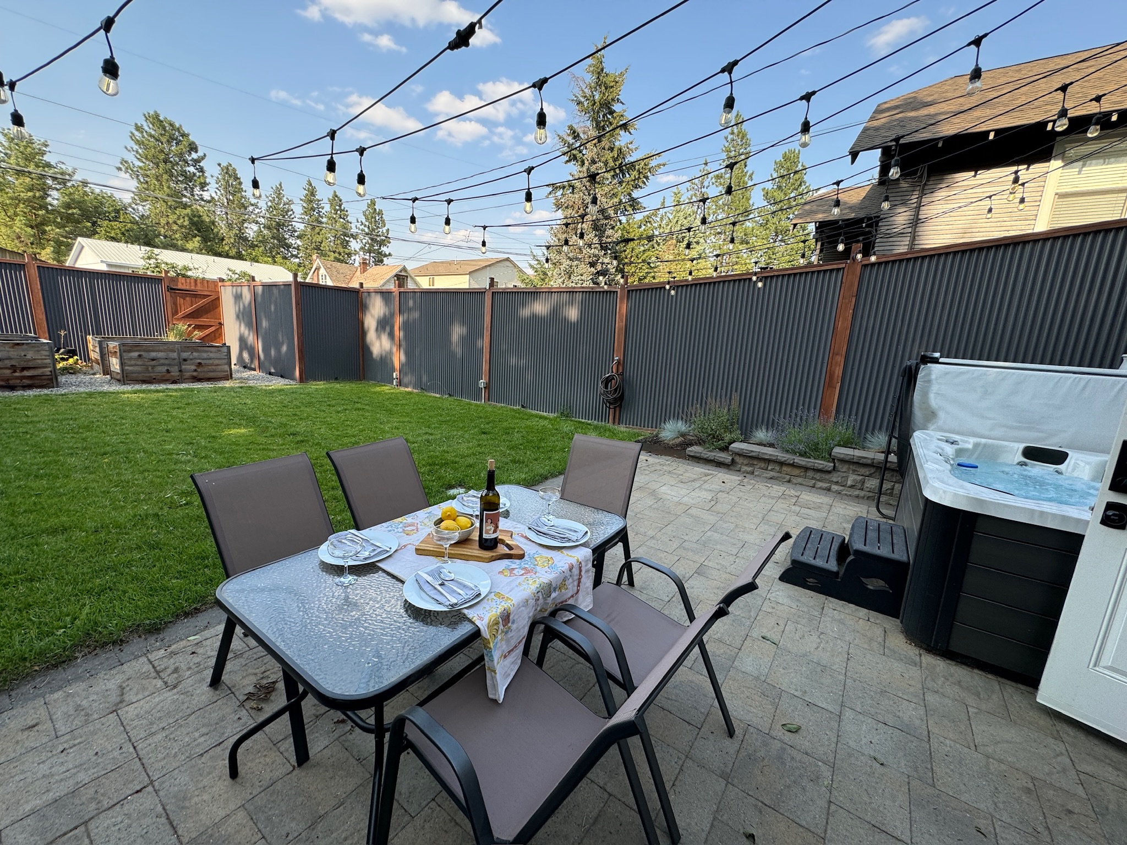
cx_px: 564
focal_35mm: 14
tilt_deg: -11.5
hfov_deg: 102.1
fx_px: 456
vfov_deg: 85.7
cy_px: 422
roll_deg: -4.1
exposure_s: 1/295
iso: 40
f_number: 2.2
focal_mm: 2.22
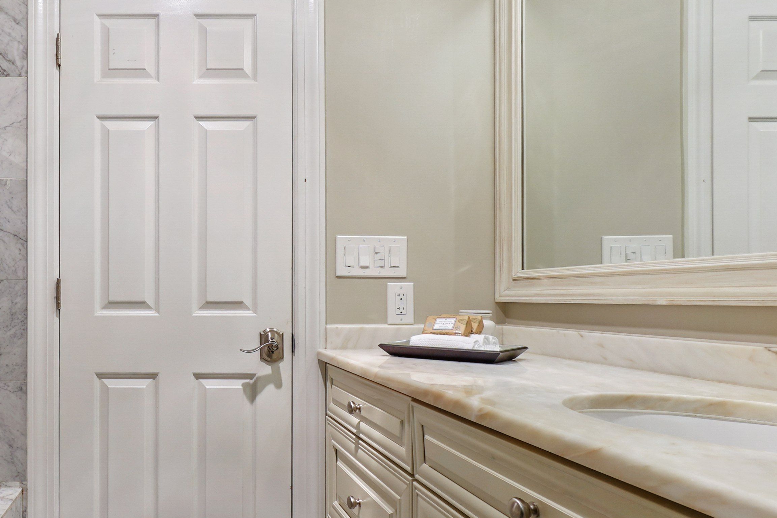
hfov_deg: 64.3
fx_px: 561
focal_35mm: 26
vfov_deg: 49.4
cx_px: 175
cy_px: 290
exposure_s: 1
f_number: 10
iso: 100
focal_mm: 10
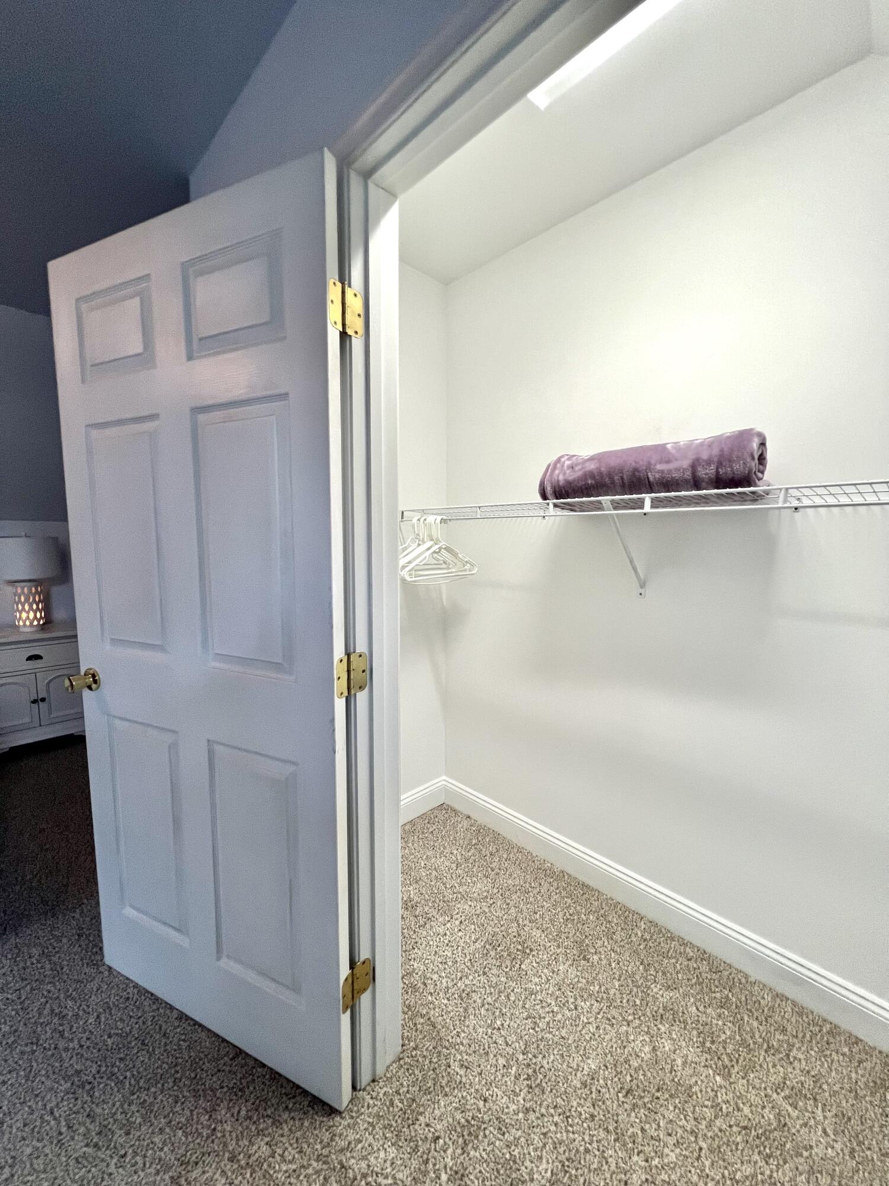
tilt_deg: -5.9
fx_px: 445
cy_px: 593
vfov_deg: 106.2
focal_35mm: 13
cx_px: 444
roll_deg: -0.6
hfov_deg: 89.9
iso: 200
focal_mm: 1.57
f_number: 1.8
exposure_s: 1/120
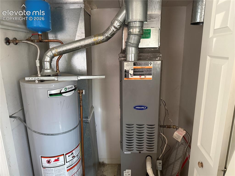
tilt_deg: -13.2
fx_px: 163
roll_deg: +1.2
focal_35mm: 24
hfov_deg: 71.6
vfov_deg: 56.8
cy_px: 88
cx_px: 118
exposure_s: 1/56
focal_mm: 6.76
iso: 800
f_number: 1.78
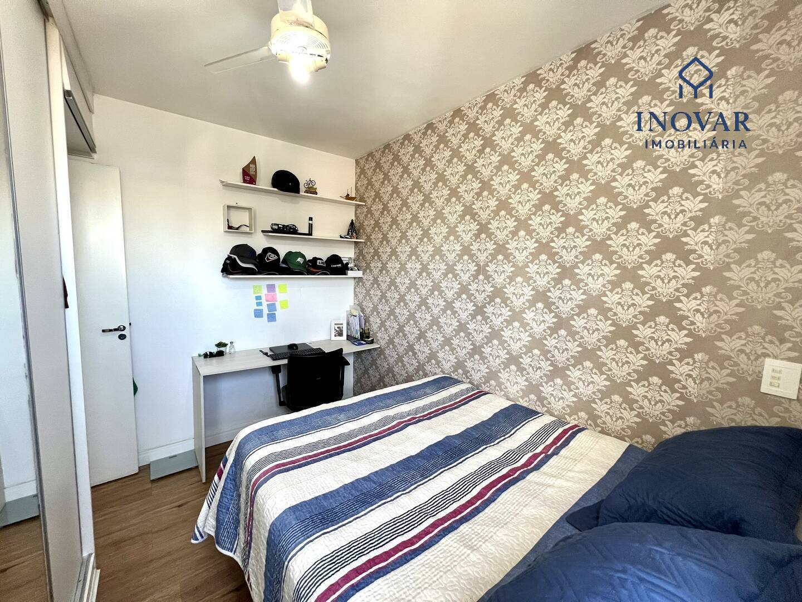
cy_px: 301
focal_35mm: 13
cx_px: 401
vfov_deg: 89.9
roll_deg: -1.1
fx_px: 301
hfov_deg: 106.2
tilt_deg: -5.5
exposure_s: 1/120
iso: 250
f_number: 1.8
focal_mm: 1.57
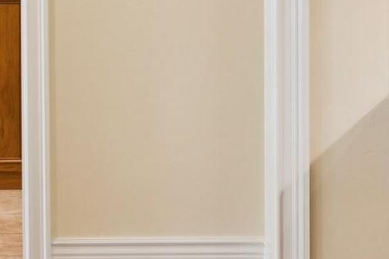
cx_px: 70
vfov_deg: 12.4
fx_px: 1156
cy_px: -71
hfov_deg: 18.9
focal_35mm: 107
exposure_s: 1/4
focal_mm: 16.3
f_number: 13
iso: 400
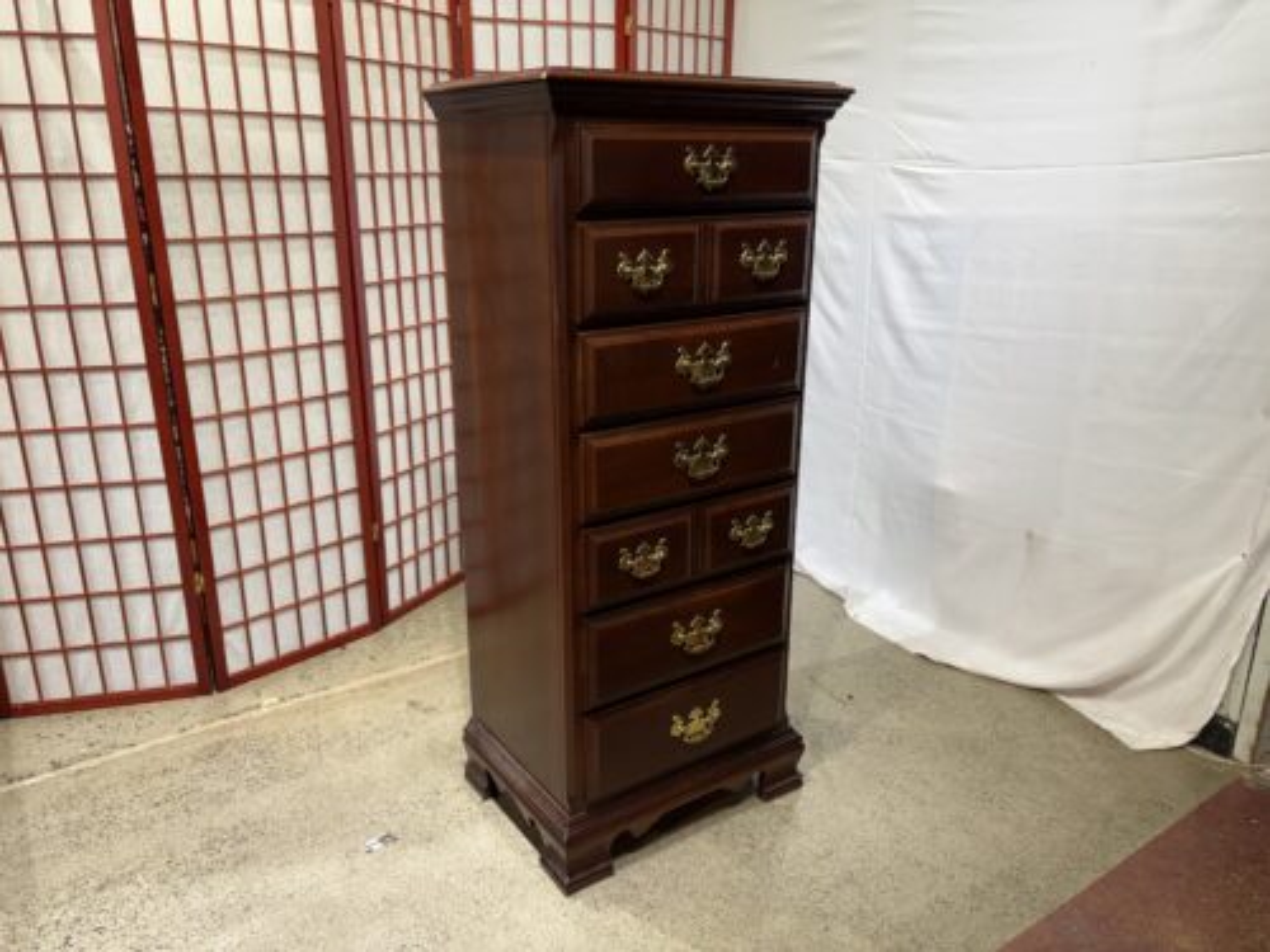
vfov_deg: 53.1
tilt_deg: -19.1
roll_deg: +0.8
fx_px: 954
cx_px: 635
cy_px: 476
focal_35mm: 26
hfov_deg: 67.3
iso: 100
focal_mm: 5.96
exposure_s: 1/120
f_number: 1.6
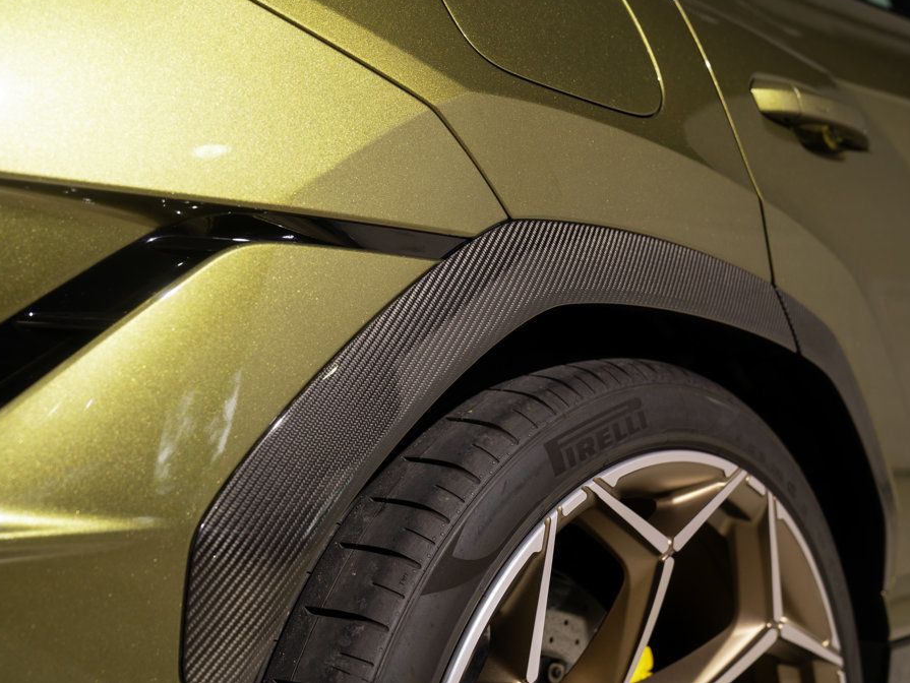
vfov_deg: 30.3
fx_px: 1262
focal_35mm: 48
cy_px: 337
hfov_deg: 39.6
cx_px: 447
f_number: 4
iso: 160
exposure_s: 1/125
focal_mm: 43
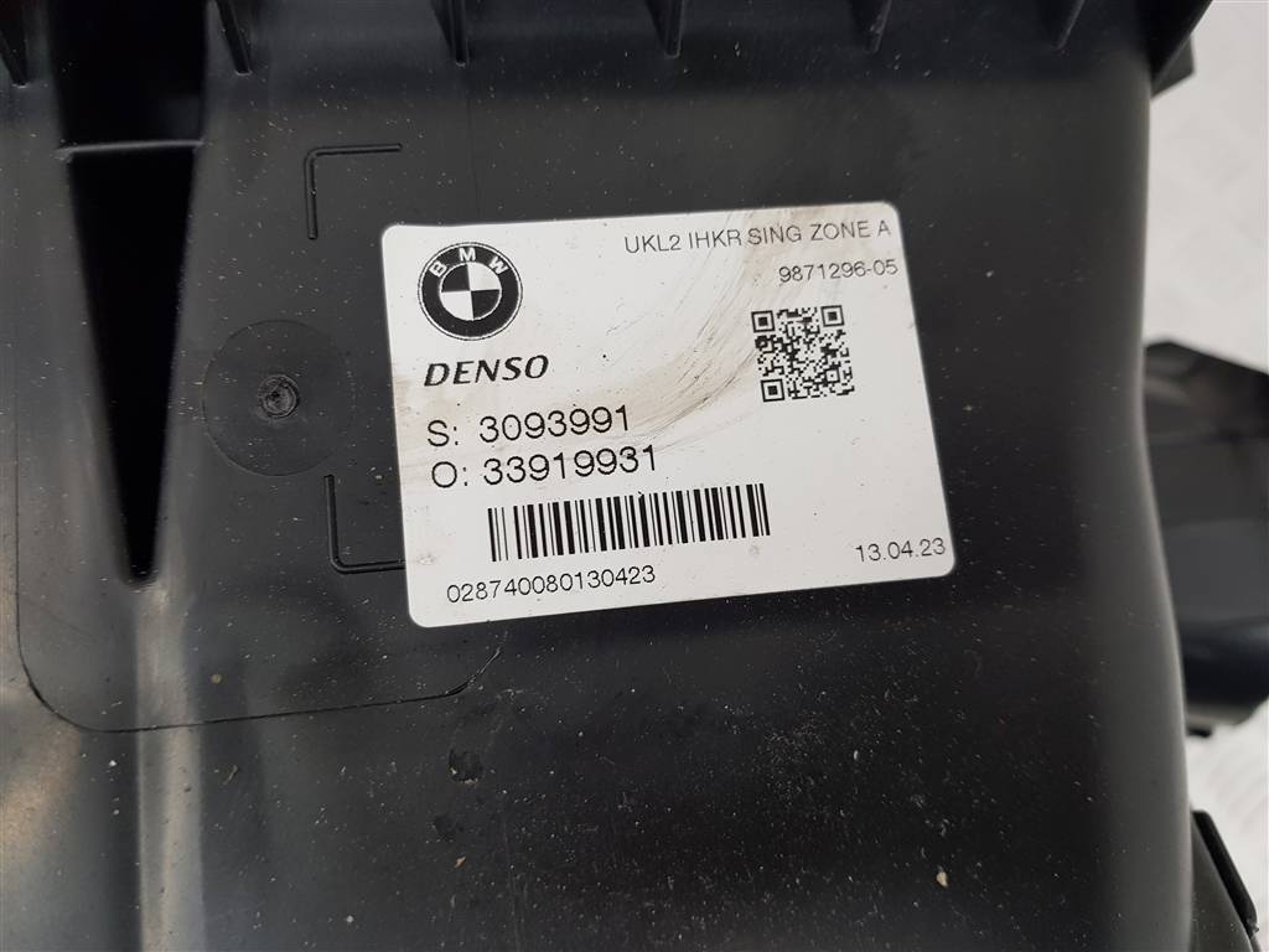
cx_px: 634
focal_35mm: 26
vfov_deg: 53.1
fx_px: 953
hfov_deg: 67.3
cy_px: 476
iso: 125
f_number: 1.7
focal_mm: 4.2
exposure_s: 1/100
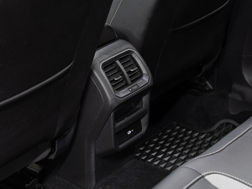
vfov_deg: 14.7
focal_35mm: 101
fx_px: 732
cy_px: 93
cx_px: 122
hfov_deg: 19.5
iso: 100
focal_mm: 70
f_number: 5.6
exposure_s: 1
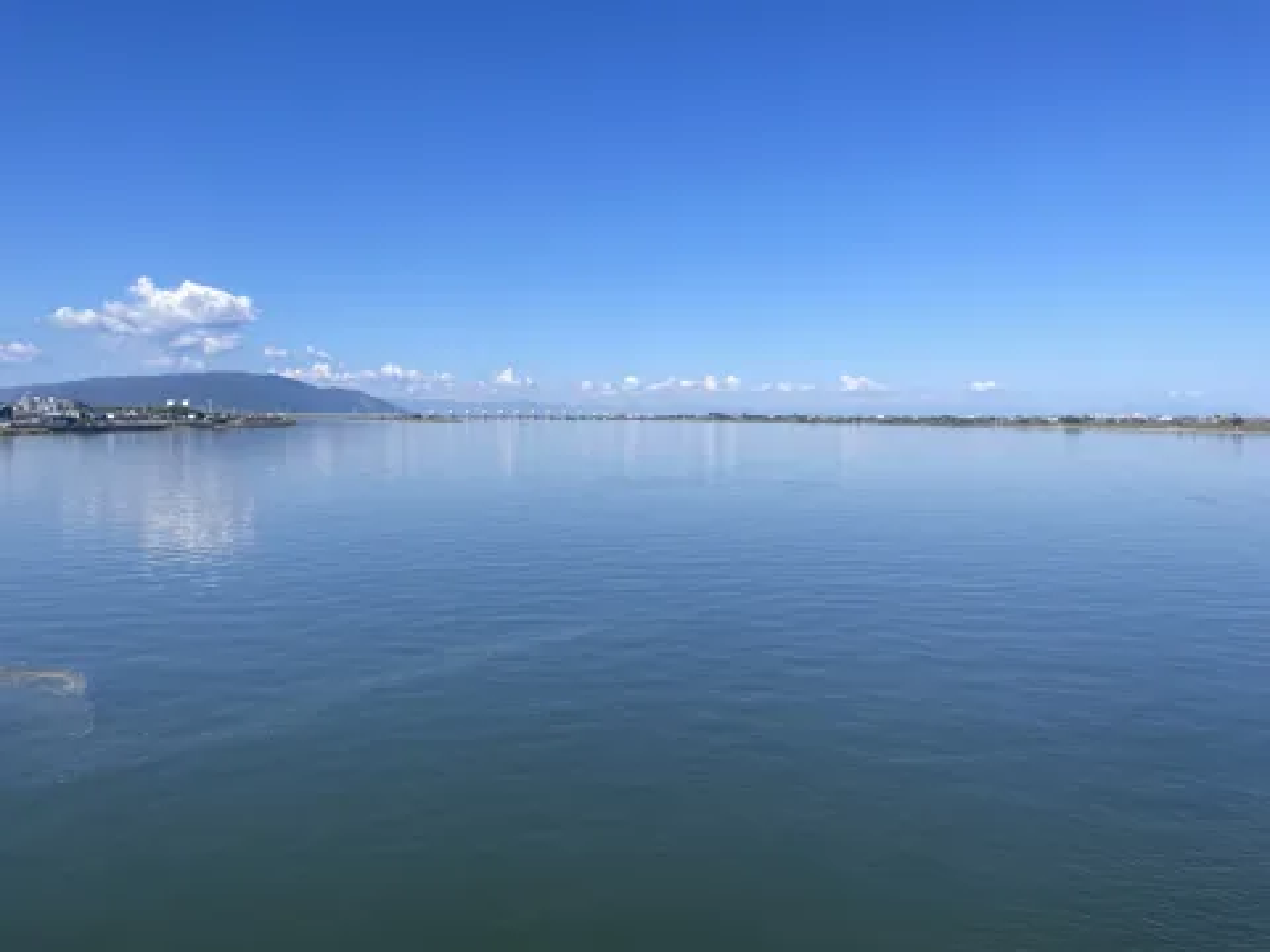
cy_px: 476
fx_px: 954
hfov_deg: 67.3
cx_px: 635
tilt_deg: -2.9
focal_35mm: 26
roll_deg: -0.1
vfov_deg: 53.1
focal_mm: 4.2
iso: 32
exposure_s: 1/3861
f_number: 1.6
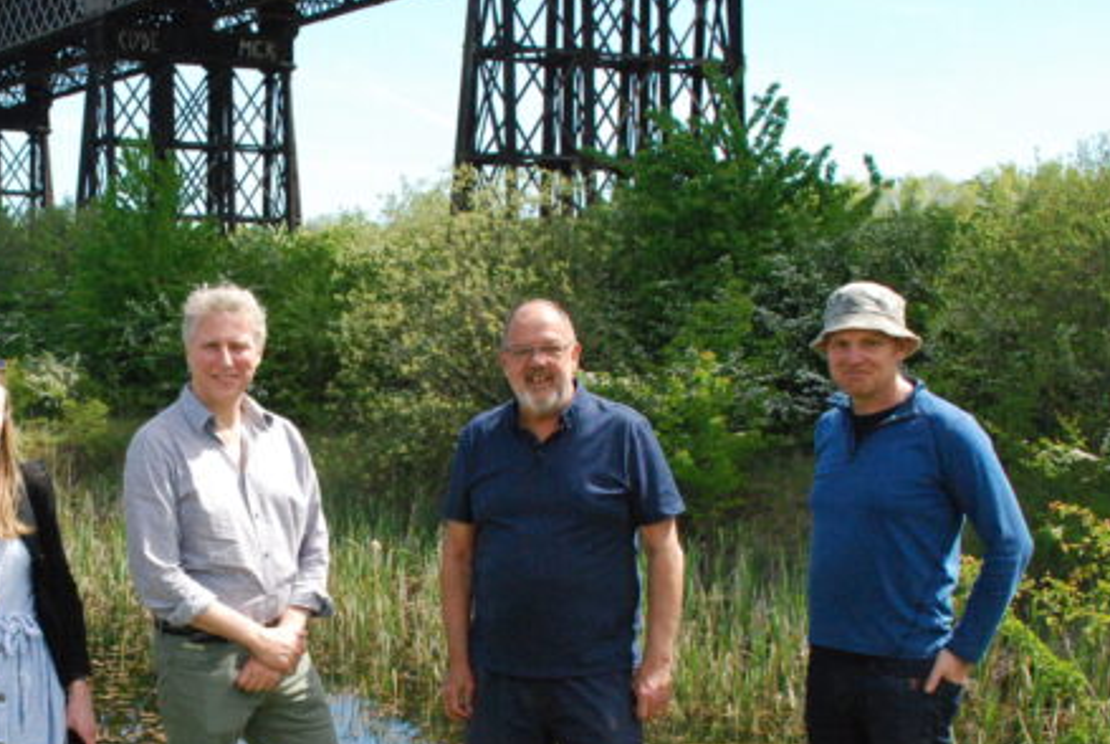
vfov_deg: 21.5
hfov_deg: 31.2
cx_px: 248
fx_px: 1945
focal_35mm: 63
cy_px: 516
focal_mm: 24
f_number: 8
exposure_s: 1/1250
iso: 1600
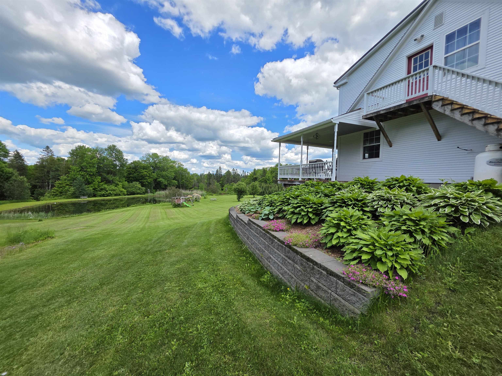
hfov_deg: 106.2
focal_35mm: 13
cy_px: 188
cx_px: 251
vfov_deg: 89.9
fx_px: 189
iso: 40
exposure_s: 1/1422
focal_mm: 2.2
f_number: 1.9
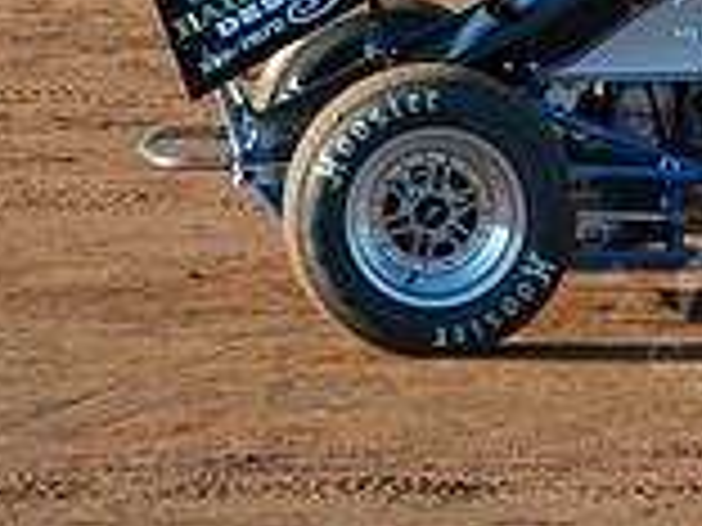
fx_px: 7625
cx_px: 837
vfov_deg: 3.9
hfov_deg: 5.2
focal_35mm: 376
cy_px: -247
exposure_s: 1/800
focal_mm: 70
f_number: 4.5
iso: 200
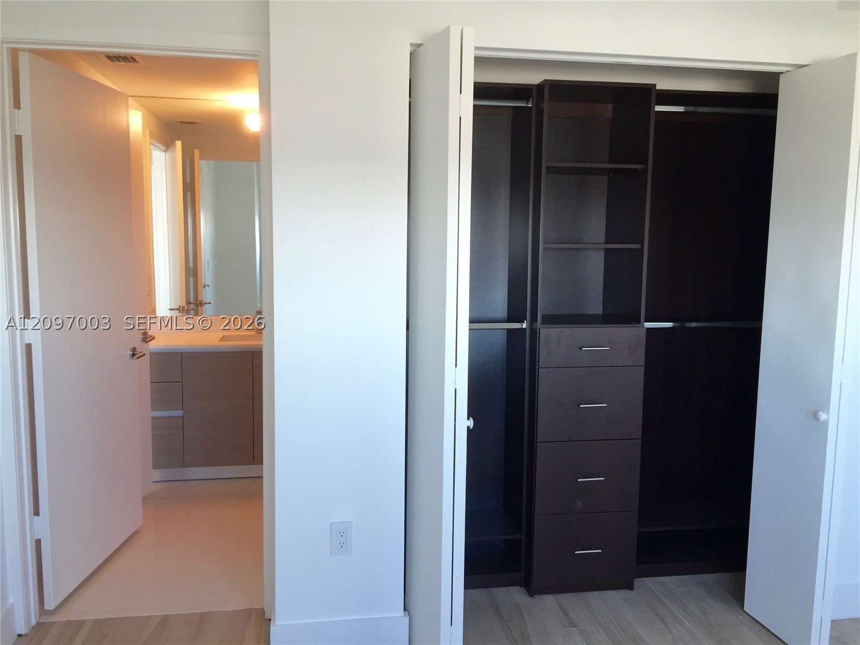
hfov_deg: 61.7
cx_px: 430
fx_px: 720
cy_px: 322
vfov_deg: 48.2
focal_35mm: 29
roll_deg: -0.3
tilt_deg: -7.8
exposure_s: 1/30
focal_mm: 4.15
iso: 64
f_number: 2.2
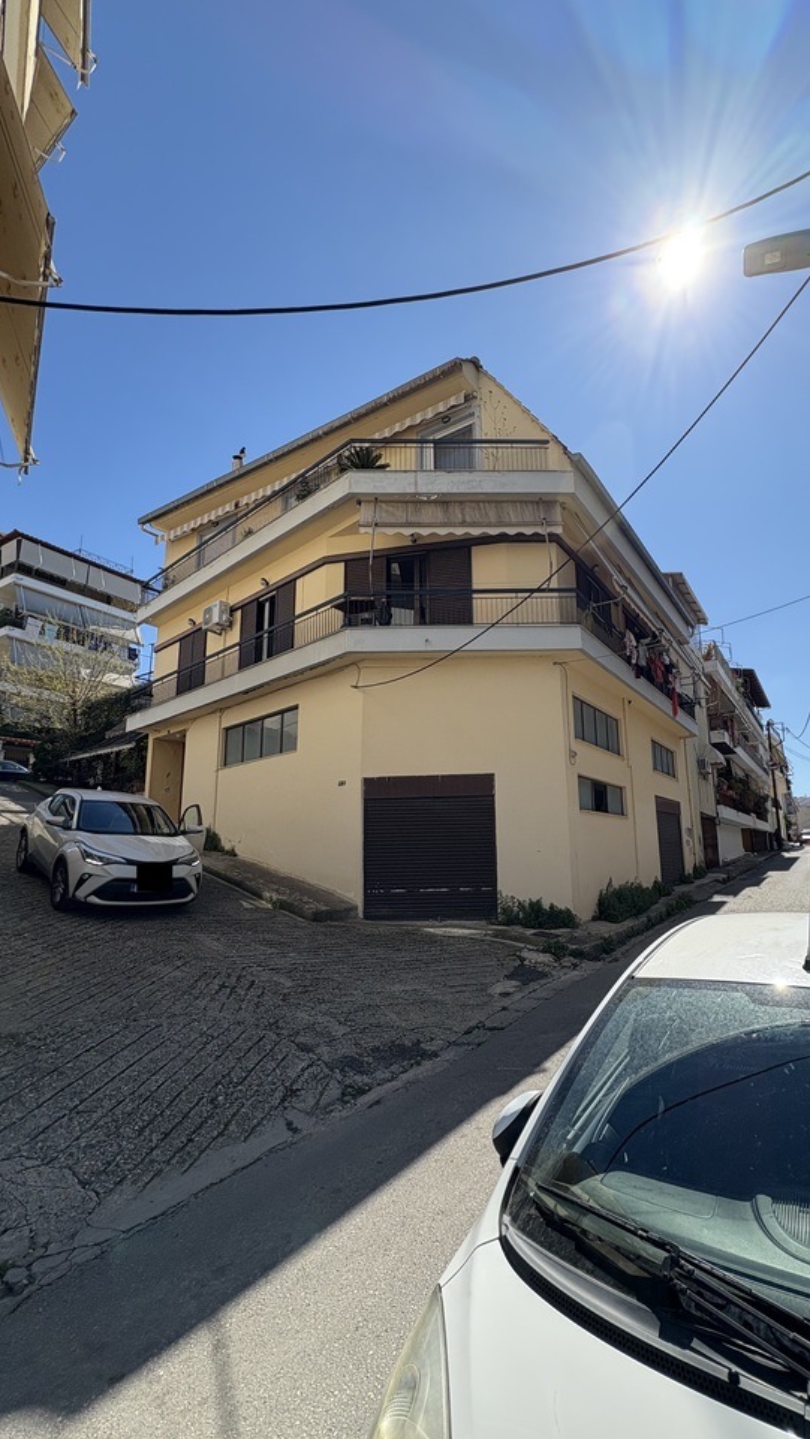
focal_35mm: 16
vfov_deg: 99.3
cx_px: 502
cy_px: 747
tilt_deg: +14.7
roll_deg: +2.1
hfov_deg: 66.2
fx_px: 611
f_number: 2.2
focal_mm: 2.22
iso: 64
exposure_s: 1/1536
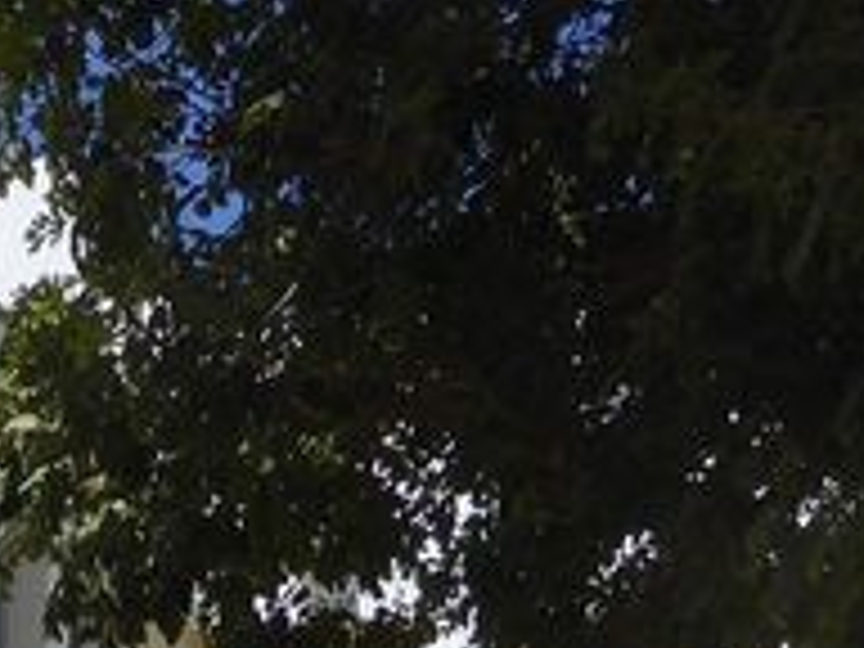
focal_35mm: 121
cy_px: 1346
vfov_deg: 11.0
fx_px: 3020
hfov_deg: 15.3
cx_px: -328
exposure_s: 1/1000
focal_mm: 5
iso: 125
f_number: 3.5
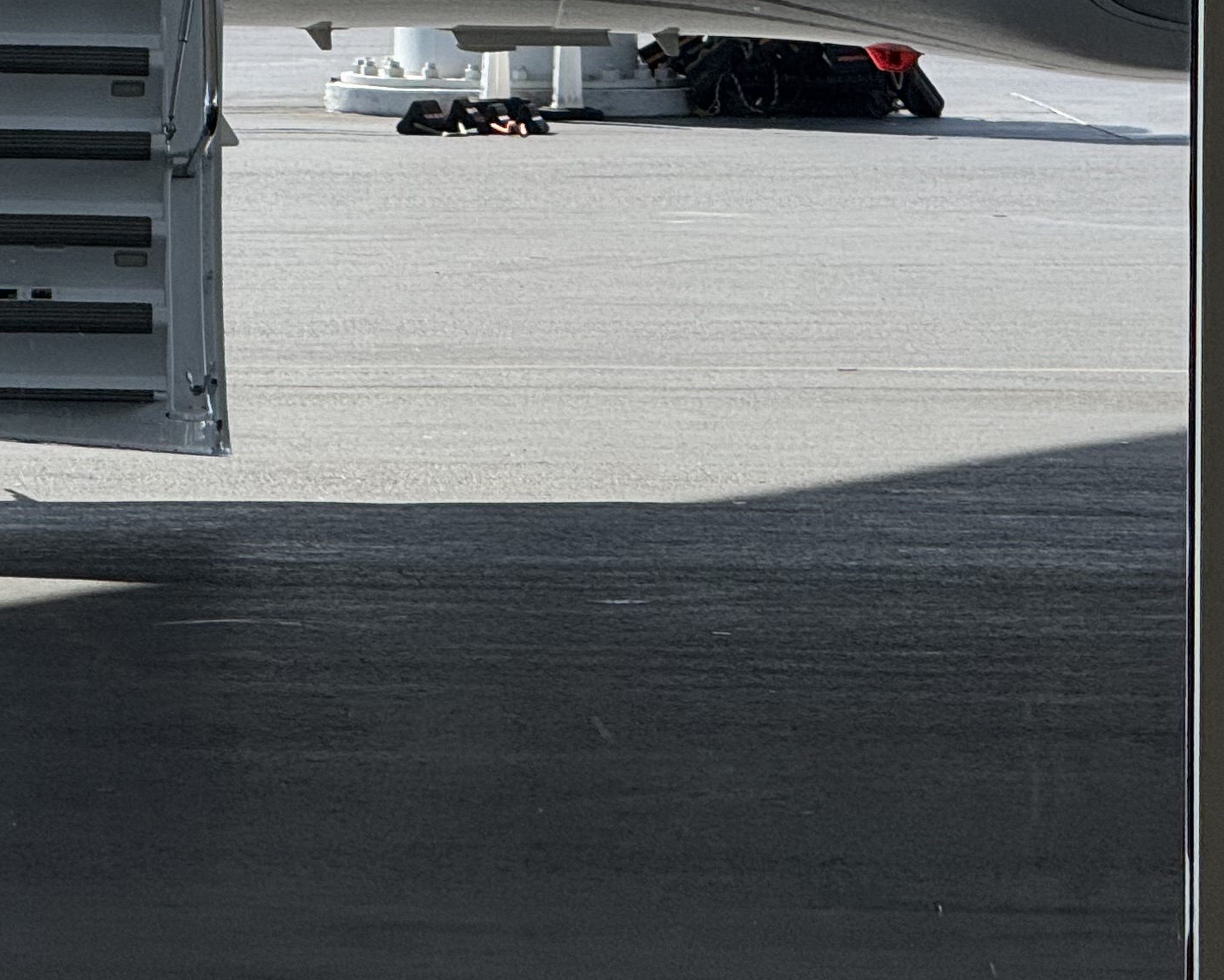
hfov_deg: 5.8
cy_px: -251
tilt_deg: -0.3
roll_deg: +0.3
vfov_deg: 4.6
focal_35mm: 332
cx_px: 72
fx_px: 12029
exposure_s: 1/736
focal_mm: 15.66
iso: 50
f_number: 2.8
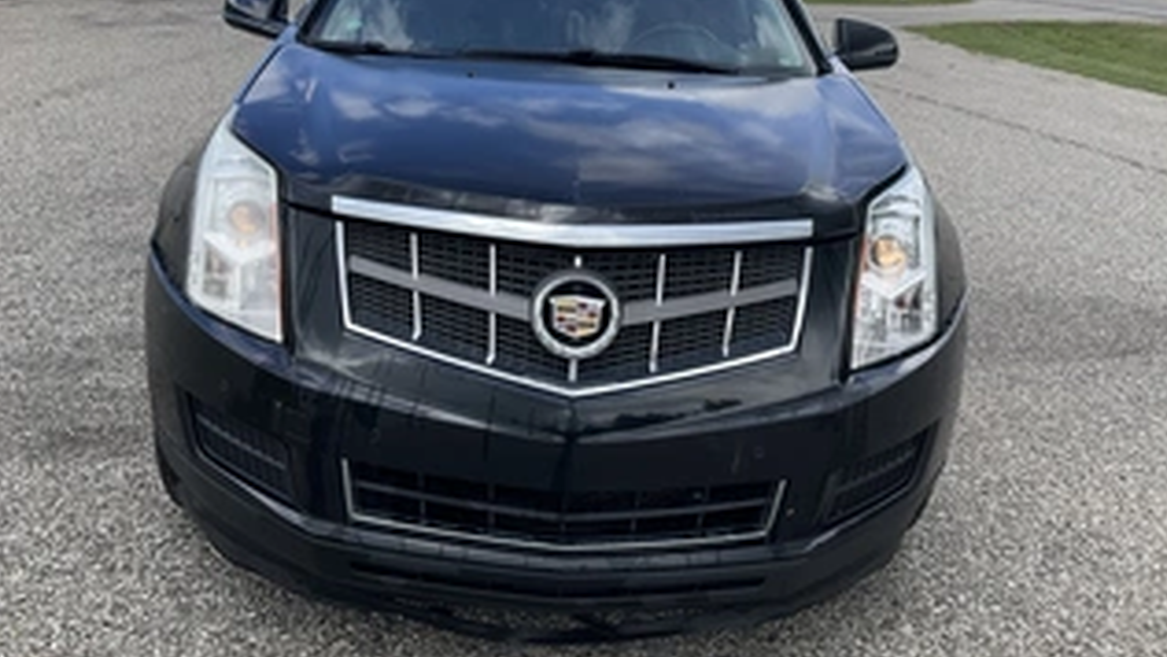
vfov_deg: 29.4
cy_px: 188
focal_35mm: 40
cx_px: 587
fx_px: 1238
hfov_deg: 50.5
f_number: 1.8
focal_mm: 3
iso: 25
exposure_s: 1/898
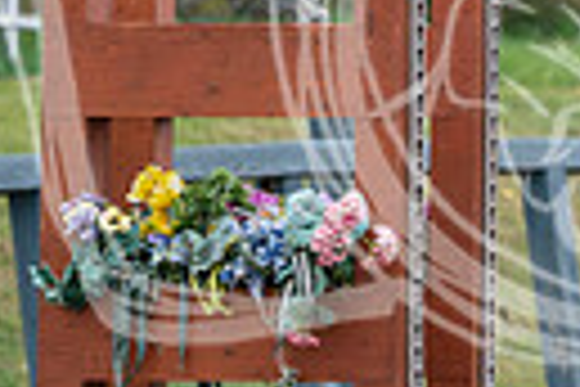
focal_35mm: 1126
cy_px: -56
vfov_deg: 1.2
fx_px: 18140
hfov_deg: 1.8
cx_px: 1277
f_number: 5.6
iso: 200
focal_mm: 250
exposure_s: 1/320
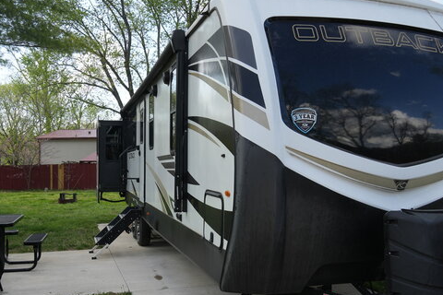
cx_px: 206
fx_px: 443
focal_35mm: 36
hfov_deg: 53.1
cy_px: 170
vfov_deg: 36.8
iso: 250
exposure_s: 1/500
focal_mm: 18
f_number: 5.6
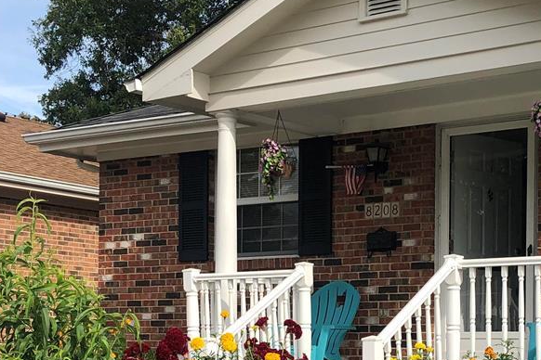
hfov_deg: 25.2
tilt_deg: +0.9
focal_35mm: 80
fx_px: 1202
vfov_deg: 16.8
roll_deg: -1.0
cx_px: 375
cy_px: 342
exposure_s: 1/1056
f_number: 1.8
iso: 20
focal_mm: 3.99
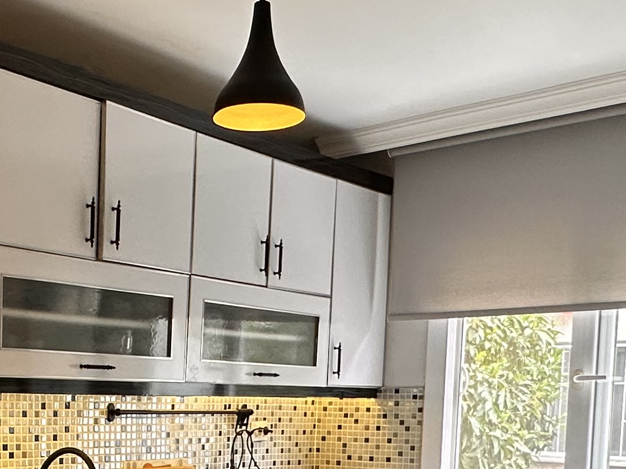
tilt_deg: -5.5
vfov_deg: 25.8
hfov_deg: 34.9
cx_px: 112
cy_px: 490
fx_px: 959
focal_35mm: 53
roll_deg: -0.9
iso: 200
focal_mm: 2.22
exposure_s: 1/100
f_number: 2.2
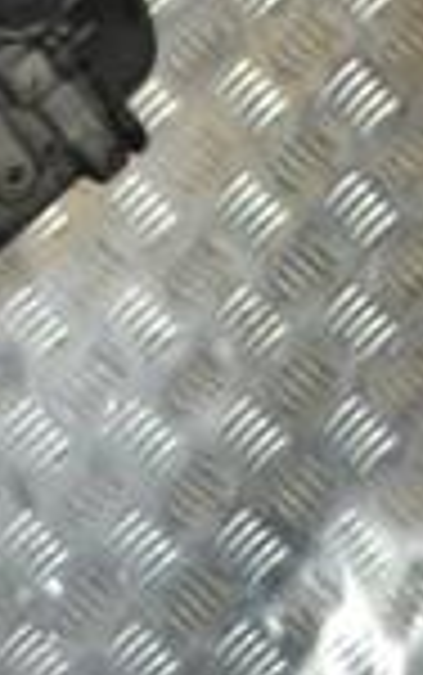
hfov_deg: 6.2
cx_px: -814
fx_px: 3608
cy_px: 306
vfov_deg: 10.7
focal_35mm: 196
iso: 2800
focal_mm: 32
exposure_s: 1/60
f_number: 4.8
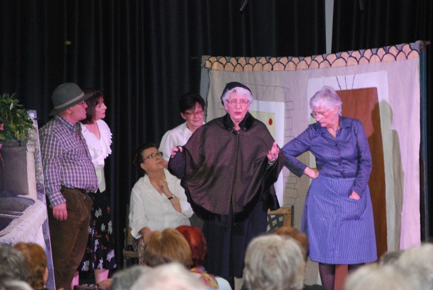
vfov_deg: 9.2
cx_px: 216
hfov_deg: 13.7
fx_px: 1807
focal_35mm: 150
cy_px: 145
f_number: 4.5
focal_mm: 100
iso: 1600
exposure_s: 1/60
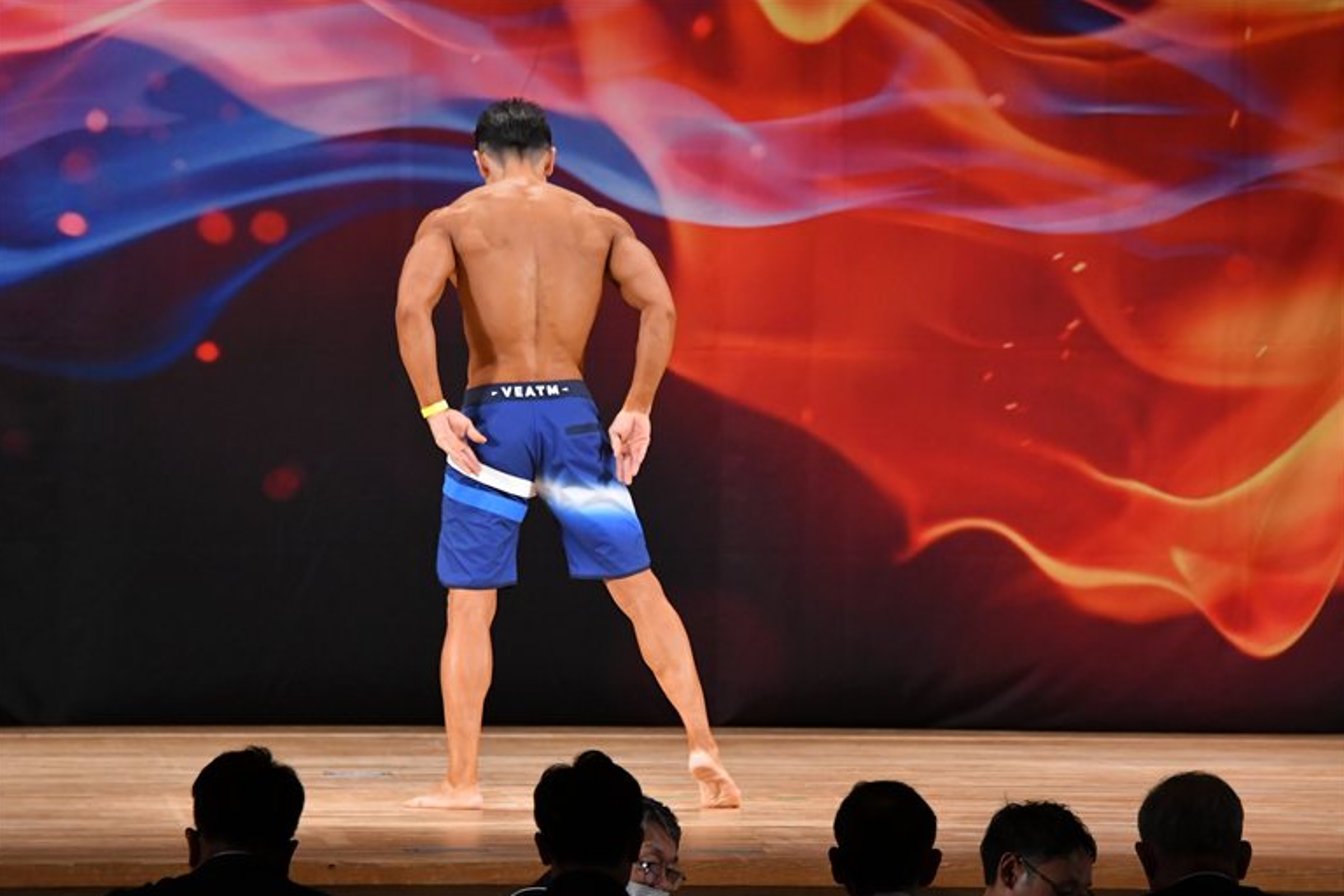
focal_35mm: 219
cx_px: 671
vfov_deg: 6.3
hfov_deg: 9.4
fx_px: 8175
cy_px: 450
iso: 3200
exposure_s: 1/400
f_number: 5.6
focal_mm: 145
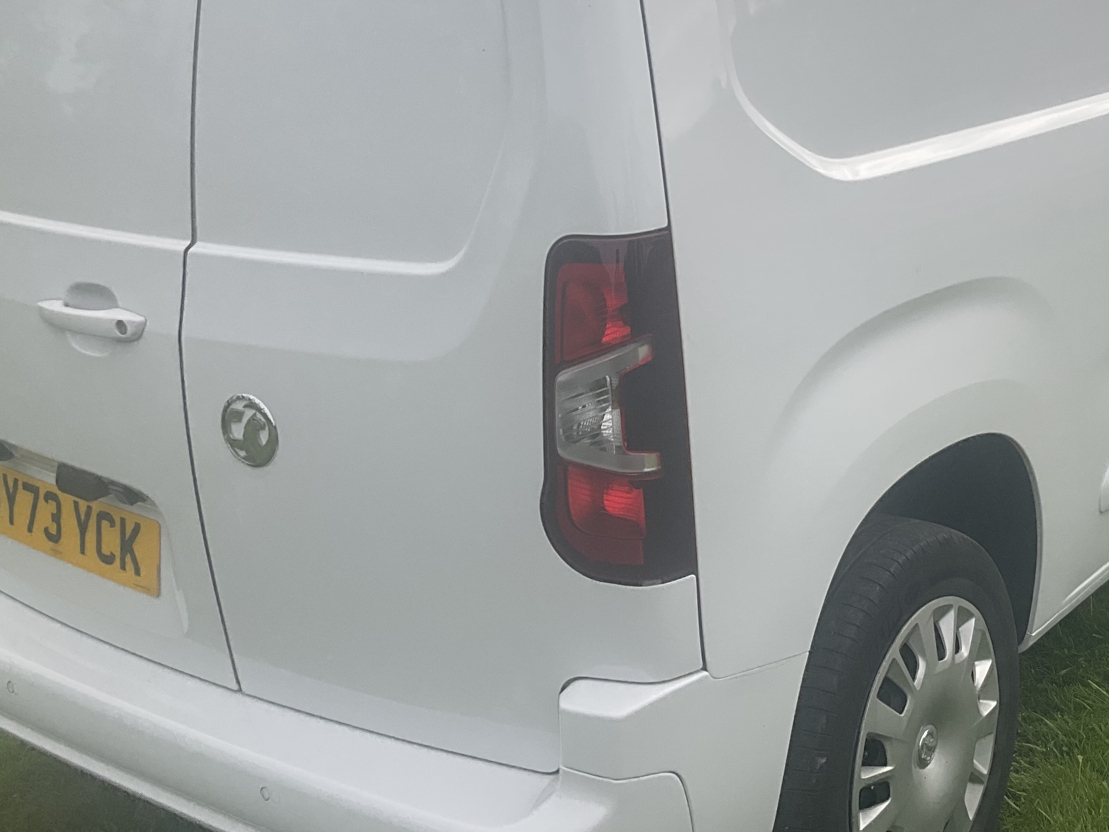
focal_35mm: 51
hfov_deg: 36.8
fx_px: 1634
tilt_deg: -12.4
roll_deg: +1.0
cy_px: 276
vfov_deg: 28.4
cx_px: 805
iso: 16
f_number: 1.8
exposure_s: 1/1730
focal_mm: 3
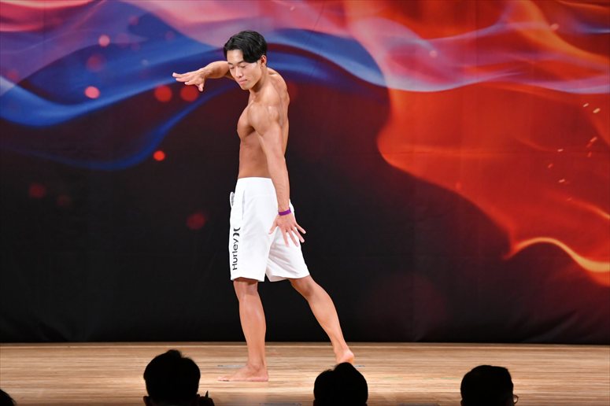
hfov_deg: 8.6
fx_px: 4065
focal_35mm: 240
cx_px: 305
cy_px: 203
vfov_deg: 5.7
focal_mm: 160
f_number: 5.6
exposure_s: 1/400
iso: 3200
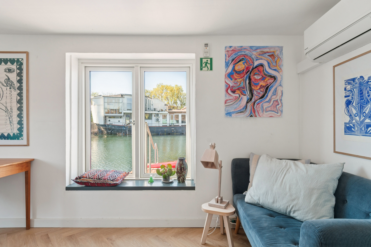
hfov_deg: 90.0
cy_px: 124
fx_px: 185
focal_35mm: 18
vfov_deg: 67.4
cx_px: 186
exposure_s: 1/15
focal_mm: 12
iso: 200
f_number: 10
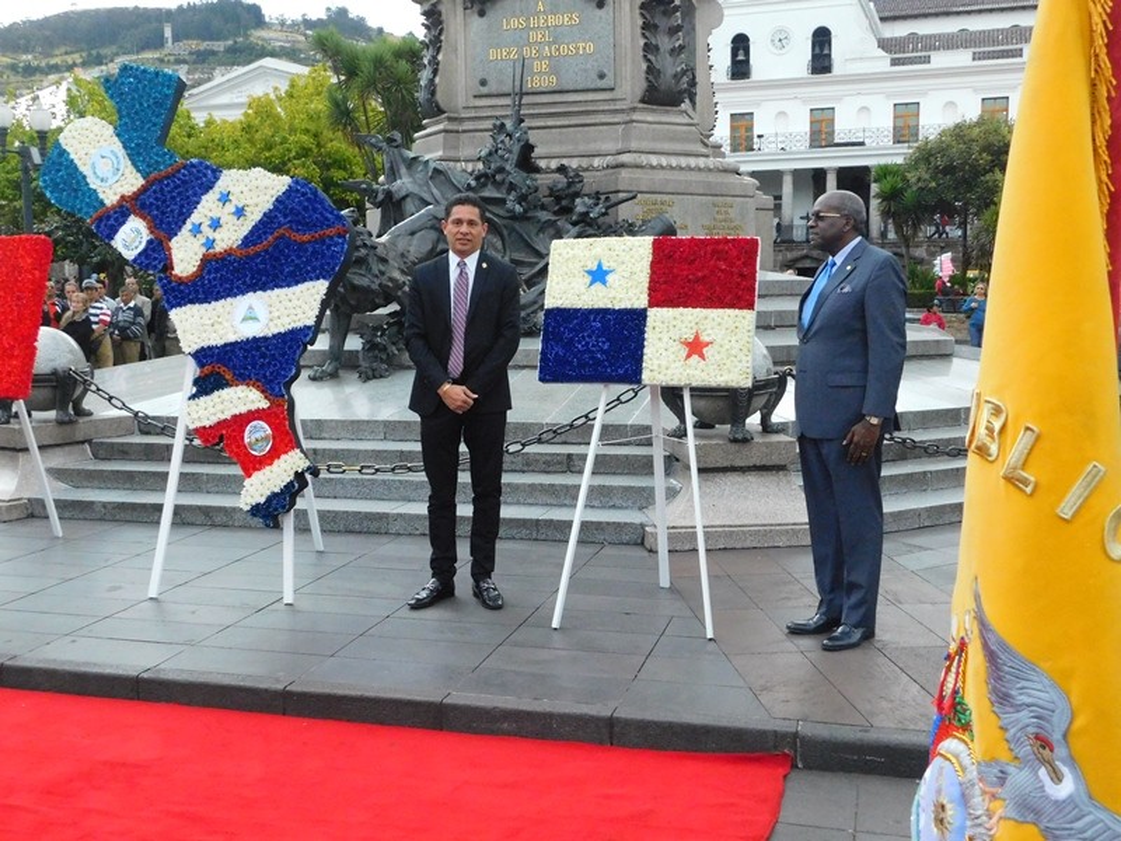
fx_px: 1166
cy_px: 420
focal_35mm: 36
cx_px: 560
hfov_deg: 51.4
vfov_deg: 39.7
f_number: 7
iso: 800
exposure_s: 1/800
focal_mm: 6.3
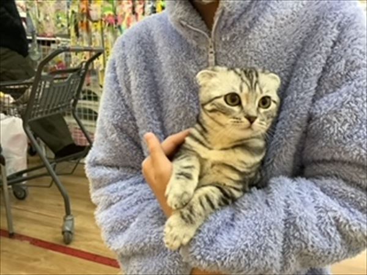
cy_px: 138
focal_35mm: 31
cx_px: 184
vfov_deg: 45.4
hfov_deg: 58.4
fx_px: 329
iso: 250
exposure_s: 1/60
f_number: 2.4
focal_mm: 3.3
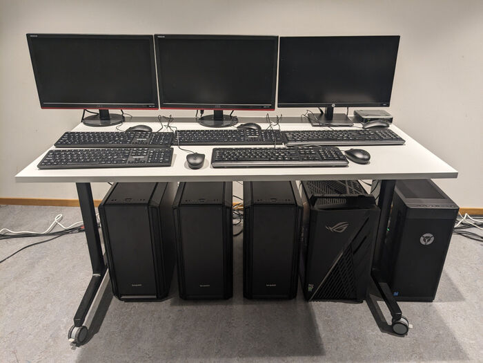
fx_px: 377
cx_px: 242
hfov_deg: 65.3
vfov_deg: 51.4
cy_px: 182
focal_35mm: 27
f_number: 1.73
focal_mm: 4.38
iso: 83
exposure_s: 1/25
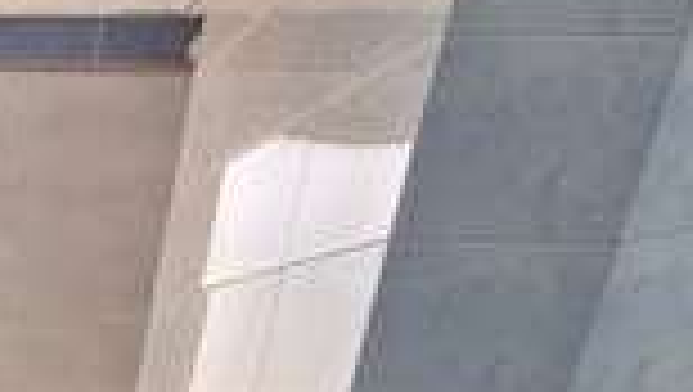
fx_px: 773
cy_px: 633
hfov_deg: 31.7
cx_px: -277
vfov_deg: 22.0
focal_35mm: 42
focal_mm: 1.74
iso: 80
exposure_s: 1/100
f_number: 2.2
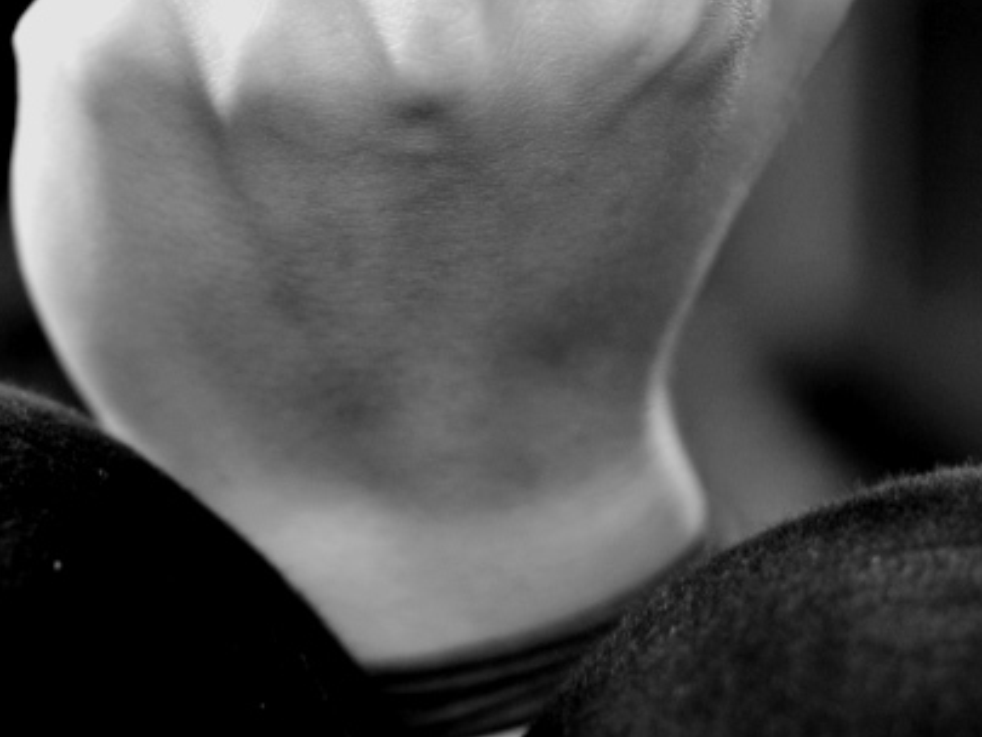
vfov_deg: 4.8
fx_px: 8797
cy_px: -51
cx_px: 449
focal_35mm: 310
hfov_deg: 6.4
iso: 1250
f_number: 2.8
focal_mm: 145
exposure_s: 1/25
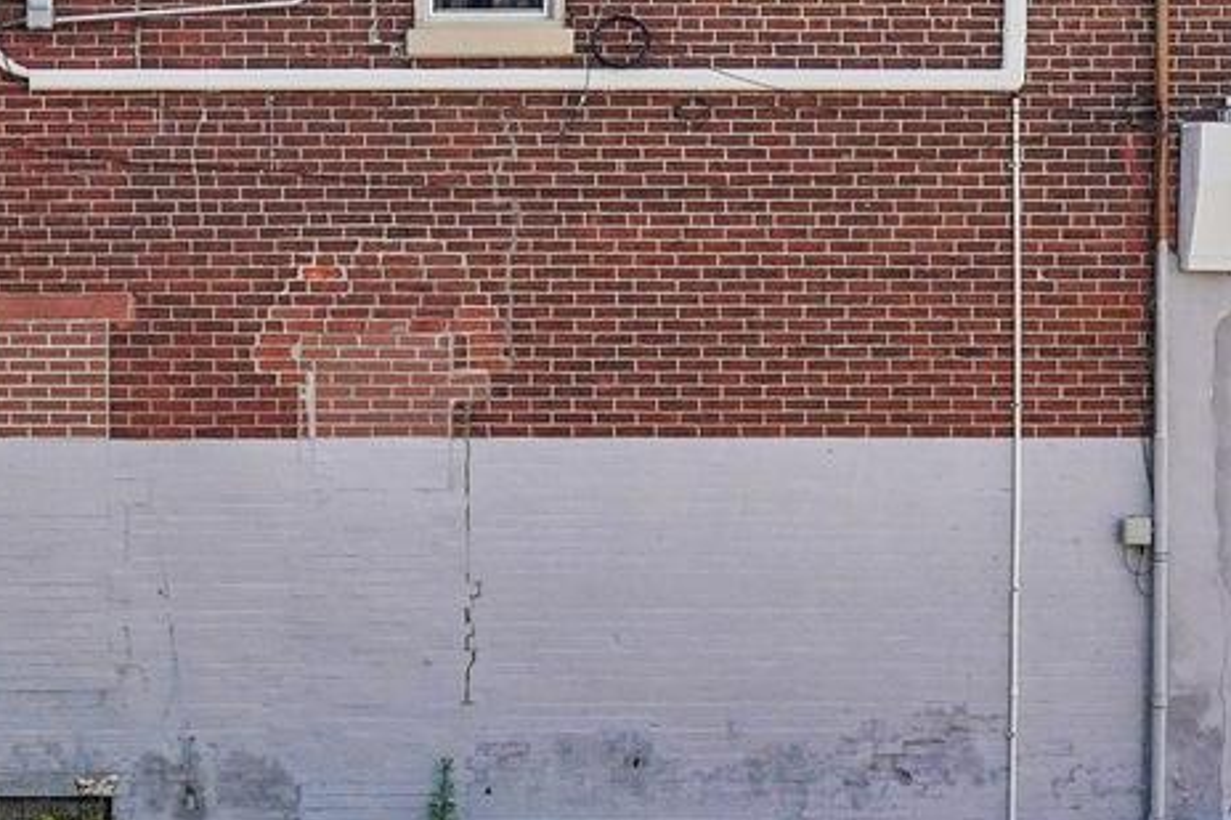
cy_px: 64
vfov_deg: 21.8
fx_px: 2070
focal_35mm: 61
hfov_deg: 31.4
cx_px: 93
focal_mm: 19.5
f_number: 8
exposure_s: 1/3200
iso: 500
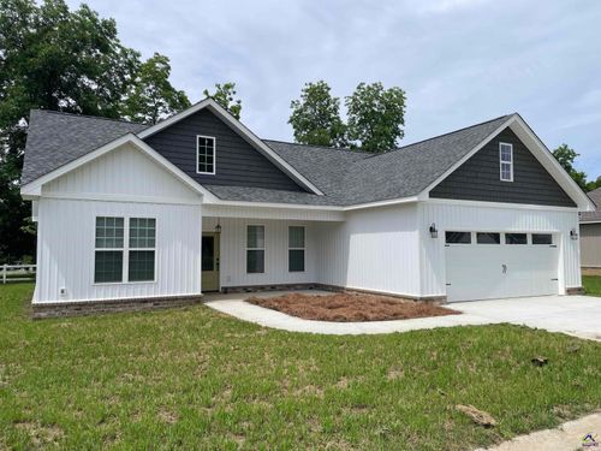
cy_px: 226
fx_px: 451
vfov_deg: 53.1
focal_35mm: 26
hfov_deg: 67.3
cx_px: 300
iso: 32
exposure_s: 1/5051
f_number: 1.6
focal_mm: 4.2
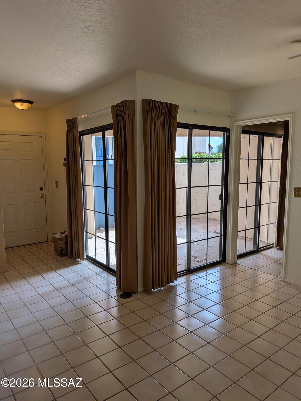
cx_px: 150
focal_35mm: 24
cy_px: 200
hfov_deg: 56.8
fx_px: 278
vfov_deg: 71.6
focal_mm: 4.53
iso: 33
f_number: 1.7
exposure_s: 1/233
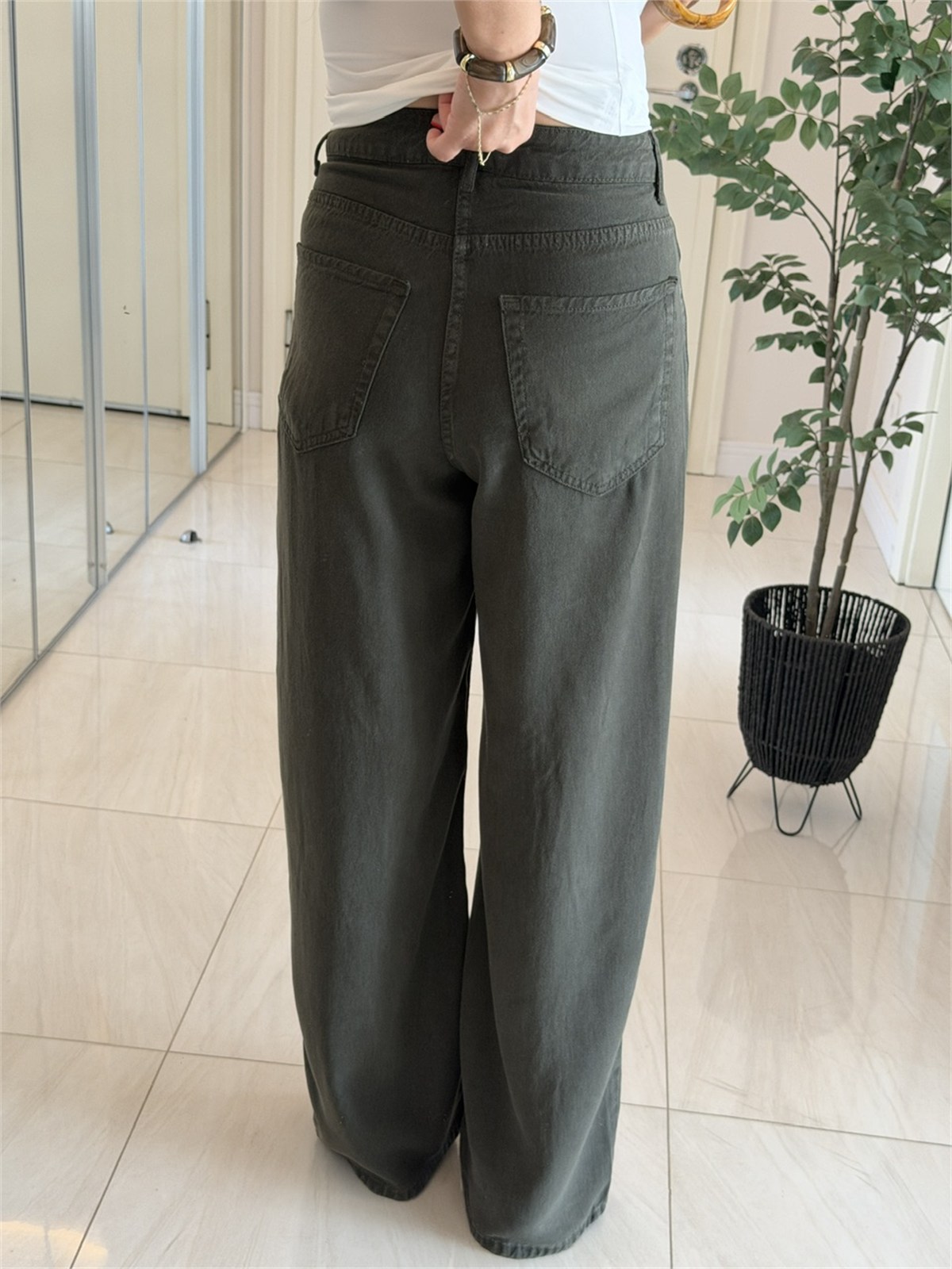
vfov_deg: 39.7
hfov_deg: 30.3
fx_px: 1760
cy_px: 634
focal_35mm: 48
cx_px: 476
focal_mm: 6.76
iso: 200
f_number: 1.78
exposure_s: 1/60
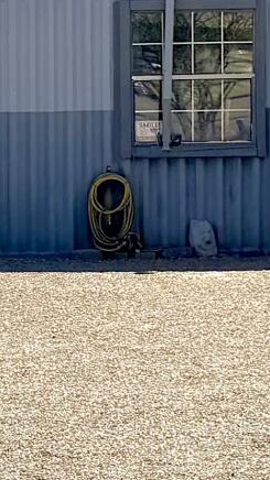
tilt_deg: -3.8
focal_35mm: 180
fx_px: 2293
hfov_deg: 6.7
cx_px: -39
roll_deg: +1.0
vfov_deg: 12.0
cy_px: 251
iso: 80
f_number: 1.78
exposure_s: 1/10309
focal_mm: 6.76
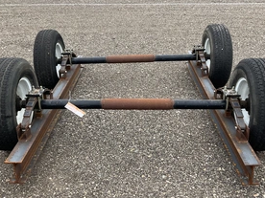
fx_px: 322
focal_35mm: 42
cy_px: 100
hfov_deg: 44.8
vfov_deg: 34.3
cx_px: 140
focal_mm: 3
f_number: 1.8
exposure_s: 1/642
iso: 25
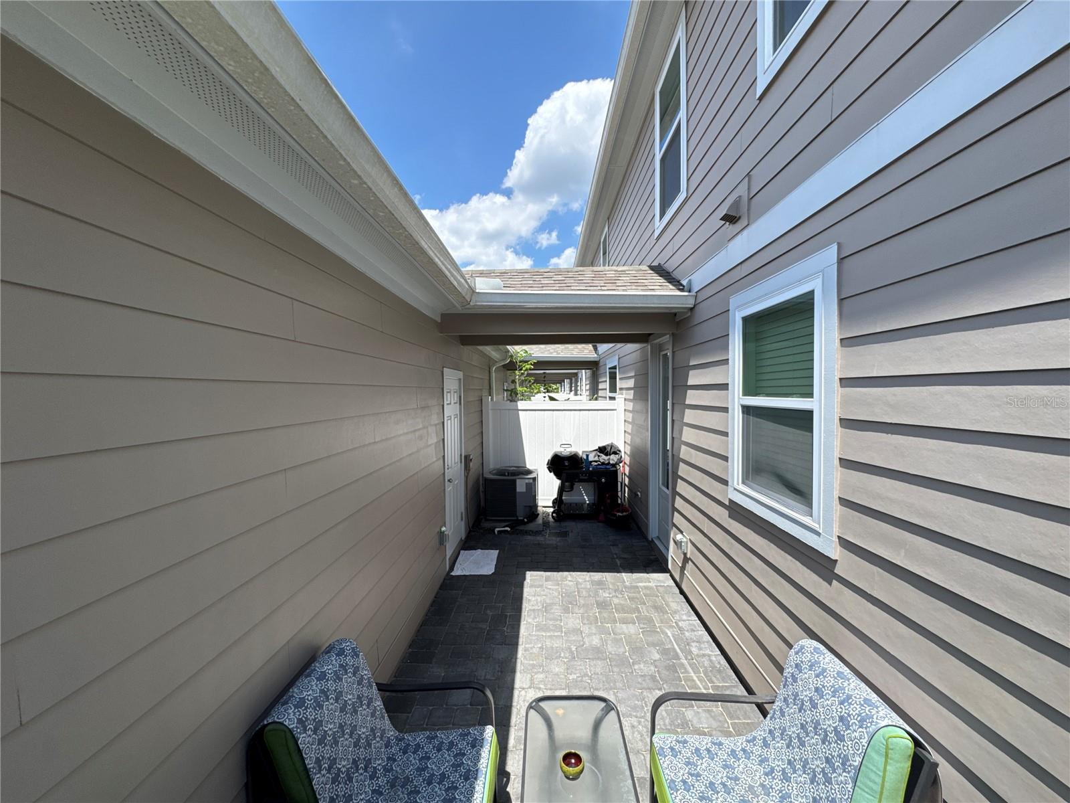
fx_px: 433
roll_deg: +0.7
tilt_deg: -1.8
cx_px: 535
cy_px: 402
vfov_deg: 85.7
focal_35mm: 14
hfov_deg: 102.1
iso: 40
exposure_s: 1/868
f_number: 2.2
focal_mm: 2.22
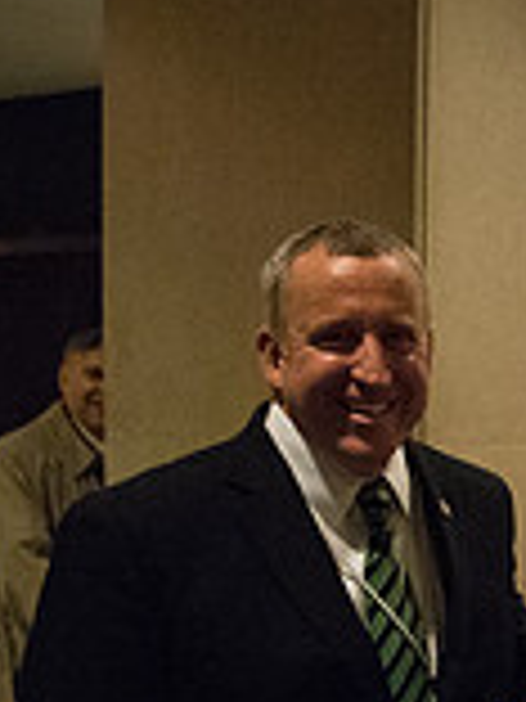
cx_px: 922
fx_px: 1742
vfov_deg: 22.1
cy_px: 655
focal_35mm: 86
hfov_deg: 15.1
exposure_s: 1/320
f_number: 2.8
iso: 12800
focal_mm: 24
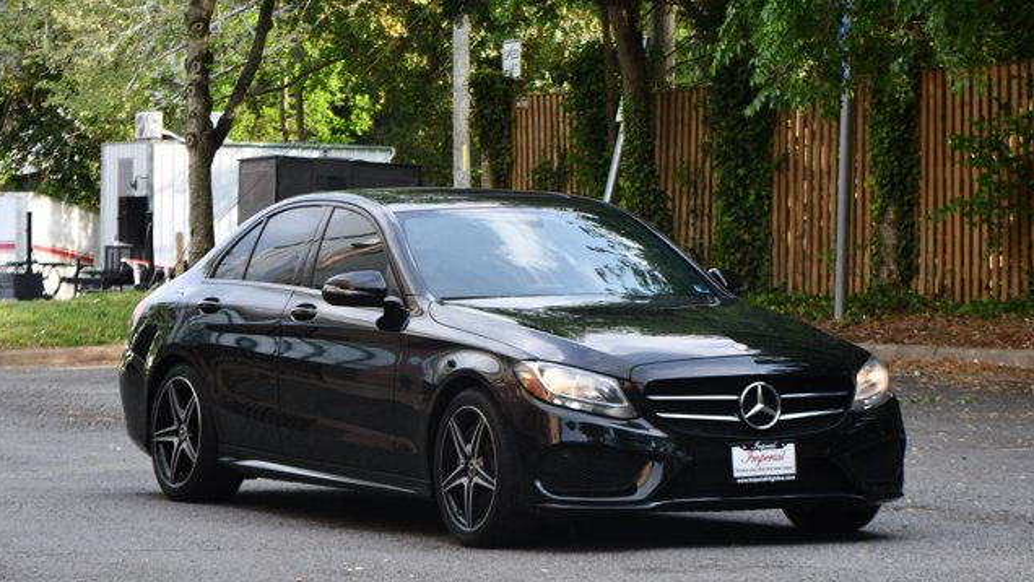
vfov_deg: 7.8
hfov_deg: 13.9
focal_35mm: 155
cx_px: 515
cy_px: 256
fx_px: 4250
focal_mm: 98
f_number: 5.6
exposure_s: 1/250
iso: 220
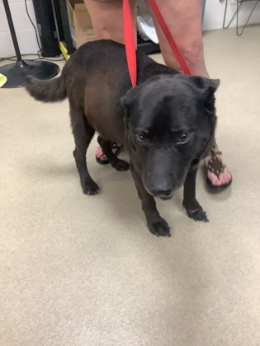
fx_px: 310
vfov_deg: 58.4
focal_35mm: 31
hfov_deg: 45.4
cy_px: 173
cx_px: 130
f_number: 2.4
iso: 250
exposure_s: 1/60
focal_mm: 3.3
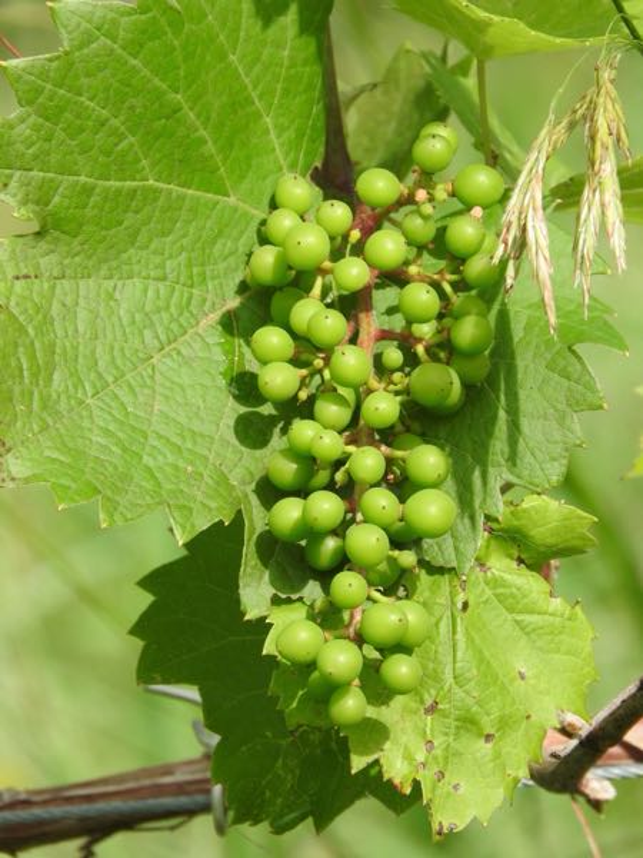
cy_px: 429
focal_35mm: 600
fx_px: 14860
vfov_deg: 3.3
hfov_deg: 2.5
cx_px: 322
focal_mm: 107.5
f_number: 5.6
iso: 100
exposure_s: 1/320
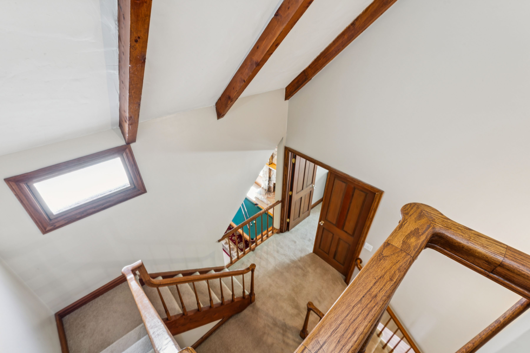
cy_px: 176
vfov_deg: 72.7
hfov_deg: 95.7
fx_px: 240
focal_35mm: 16
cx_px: 265
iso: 100
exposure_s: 4
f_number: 13
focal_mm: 16.3
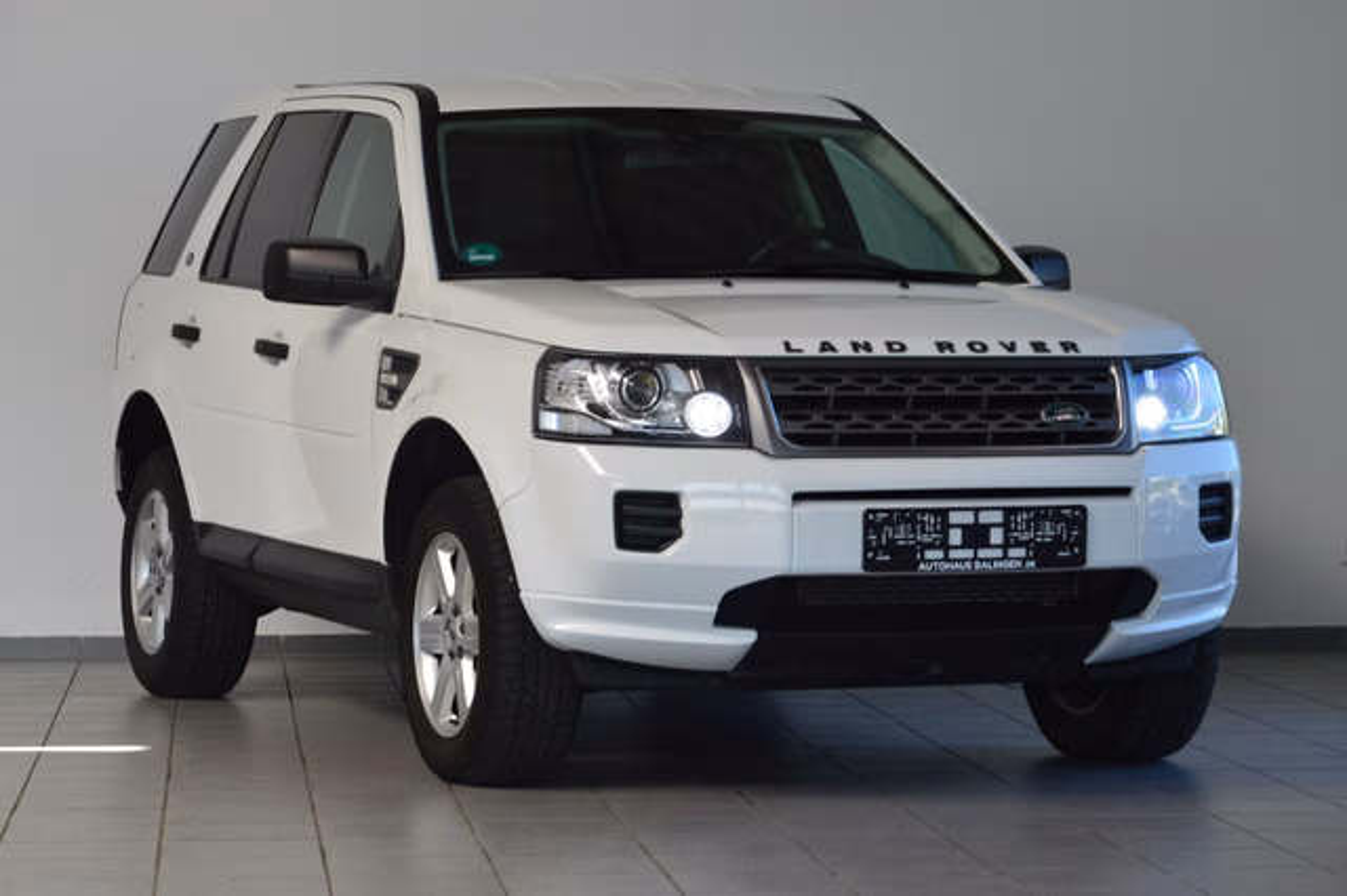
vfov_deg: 11.4
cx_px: 674
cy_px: 448
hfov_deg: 17.1
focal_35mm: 120
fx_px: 4487
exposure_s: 1/60
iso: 400
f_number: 8
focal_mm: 80
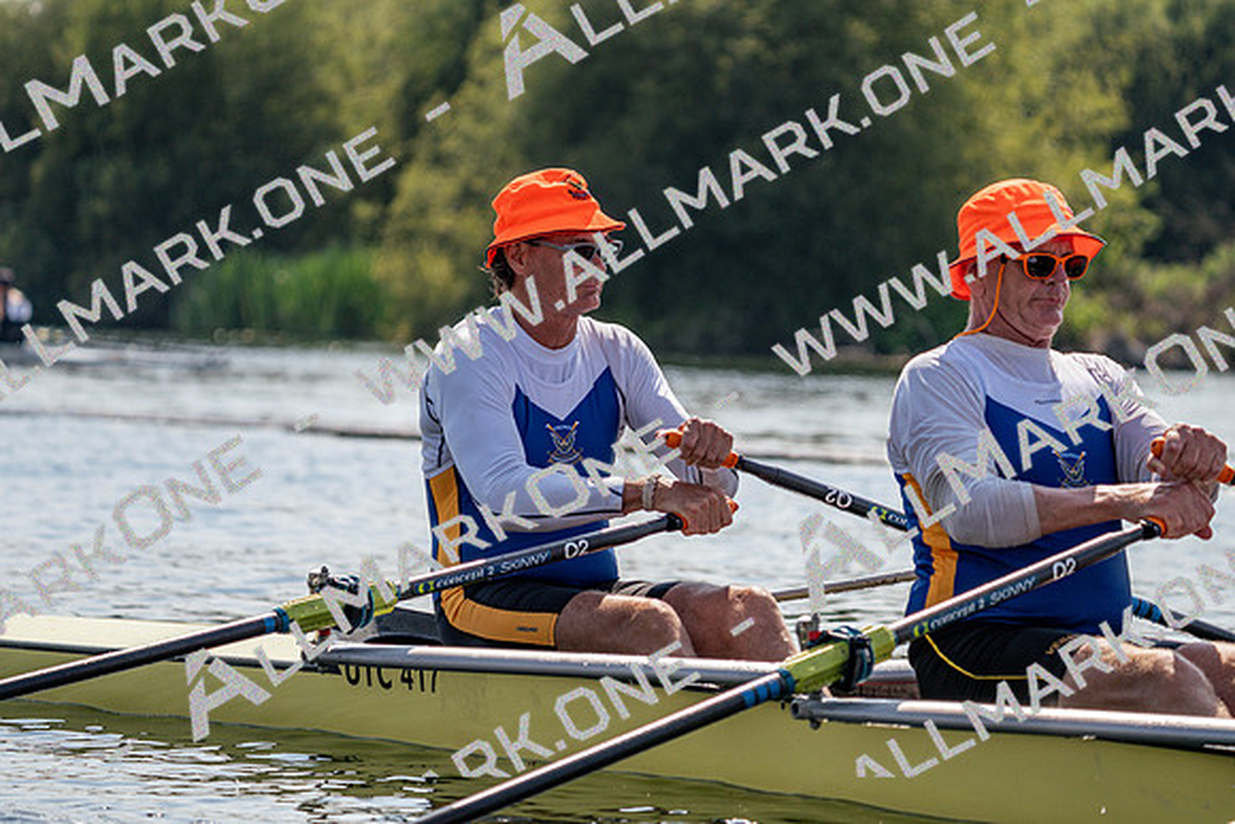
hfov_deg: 10.3
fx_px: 6862
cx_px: 618
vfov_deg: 6.9
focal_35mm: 200
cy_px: 412
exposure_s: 1/1600
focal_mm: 200
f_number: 5.6
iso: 160
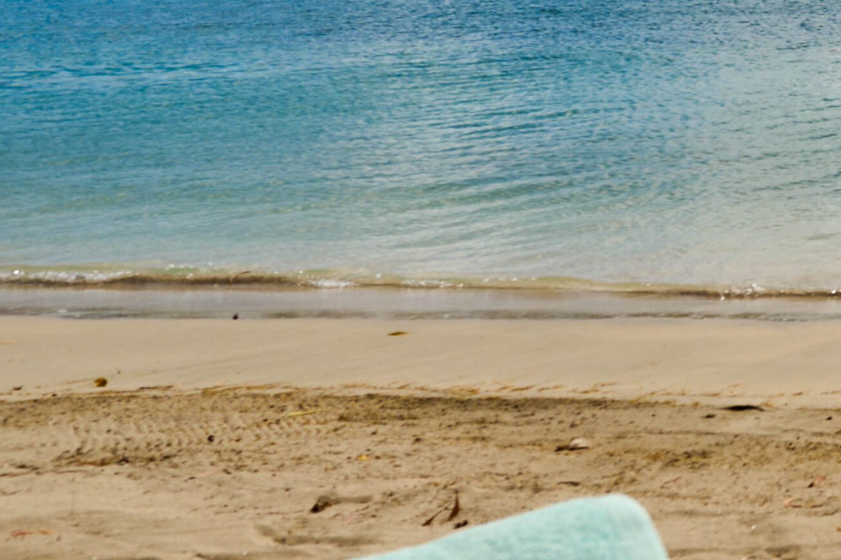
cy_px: -106
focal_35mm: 65
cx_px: 1347
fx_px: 1518
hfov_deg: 23.1
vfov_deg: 19.7
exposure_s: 1/1000
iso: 100
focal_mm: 14
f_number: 7.1
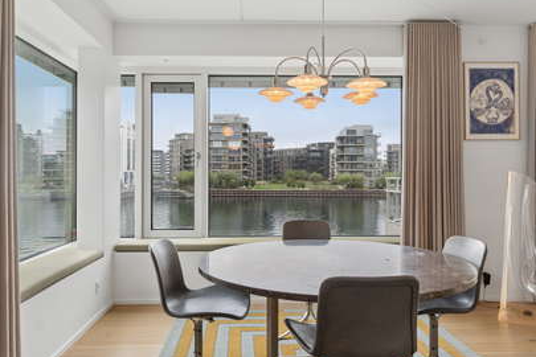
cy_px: 177
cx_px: 267
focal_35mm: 28
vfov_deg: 46.4
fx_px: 417
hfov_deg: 65.5
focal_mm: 18
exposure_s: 1/160
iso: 500
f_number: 8
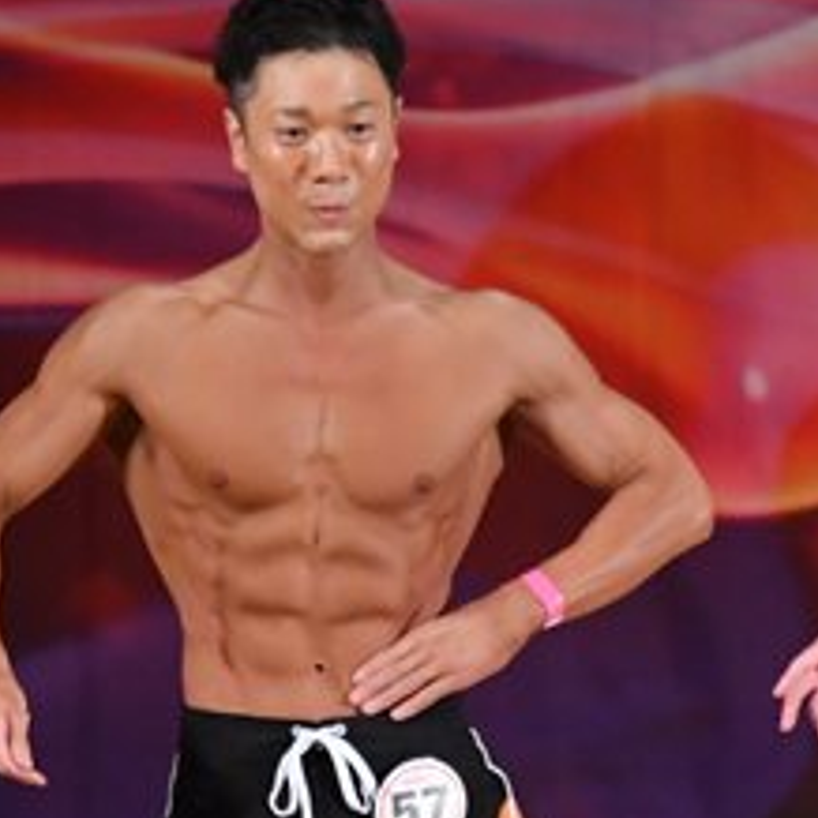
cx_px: 182
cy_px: 852
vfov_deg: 2.3
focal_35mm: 770
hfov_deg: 2.3
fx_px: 20586
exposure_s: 1/400
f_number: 5.6
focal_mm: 170
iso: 3200
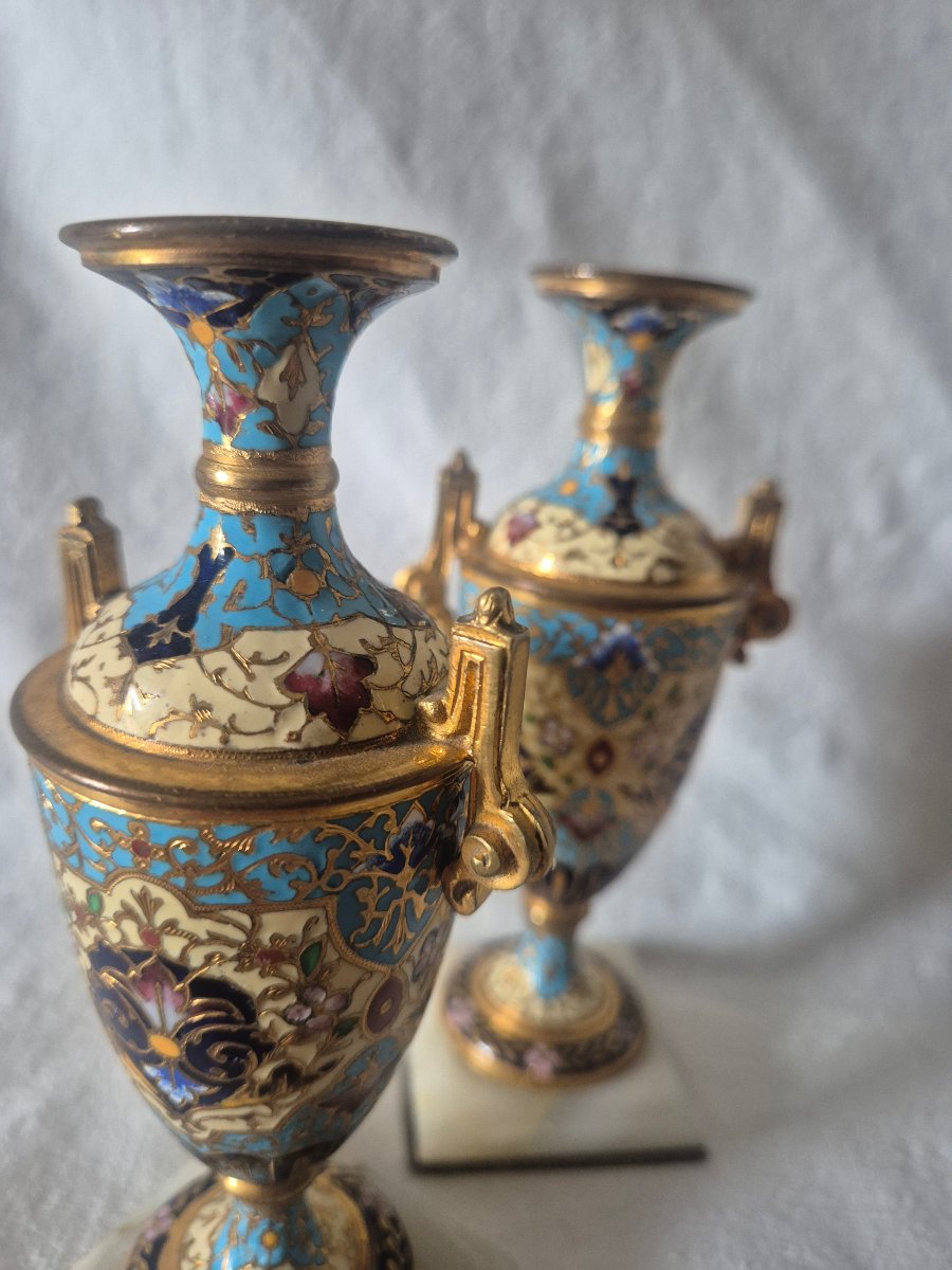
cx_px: 476
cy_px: 635
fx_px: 843
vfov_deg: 73.9
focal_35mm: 23
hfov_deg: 58.9
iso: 640
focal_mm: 5.4
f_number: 1.8
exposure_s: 1/100
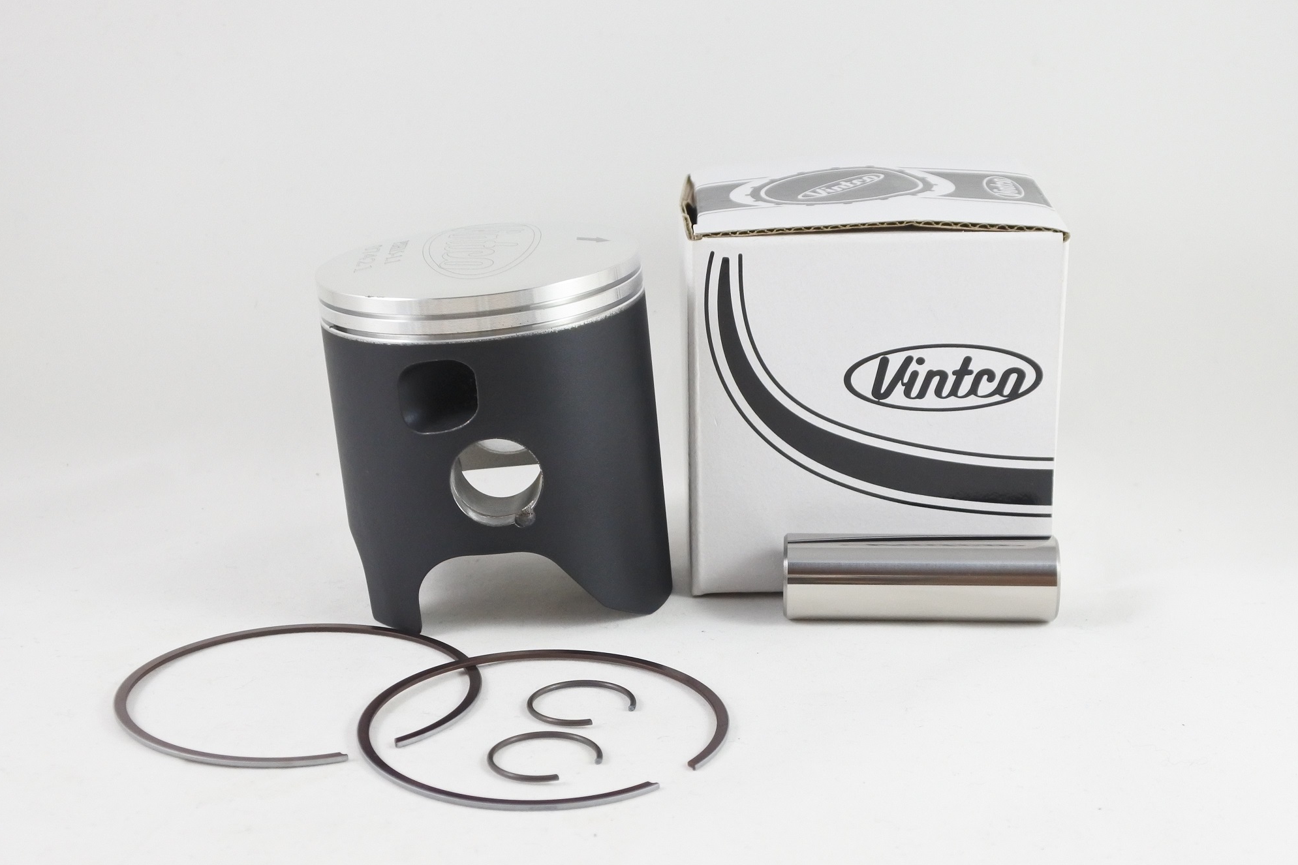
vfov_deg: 29.2
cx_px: 635
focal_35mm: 46
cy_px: 436
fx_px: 1658
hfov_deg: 42.7
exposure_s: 1/125
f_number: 4.5
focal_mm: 16.8
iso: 640
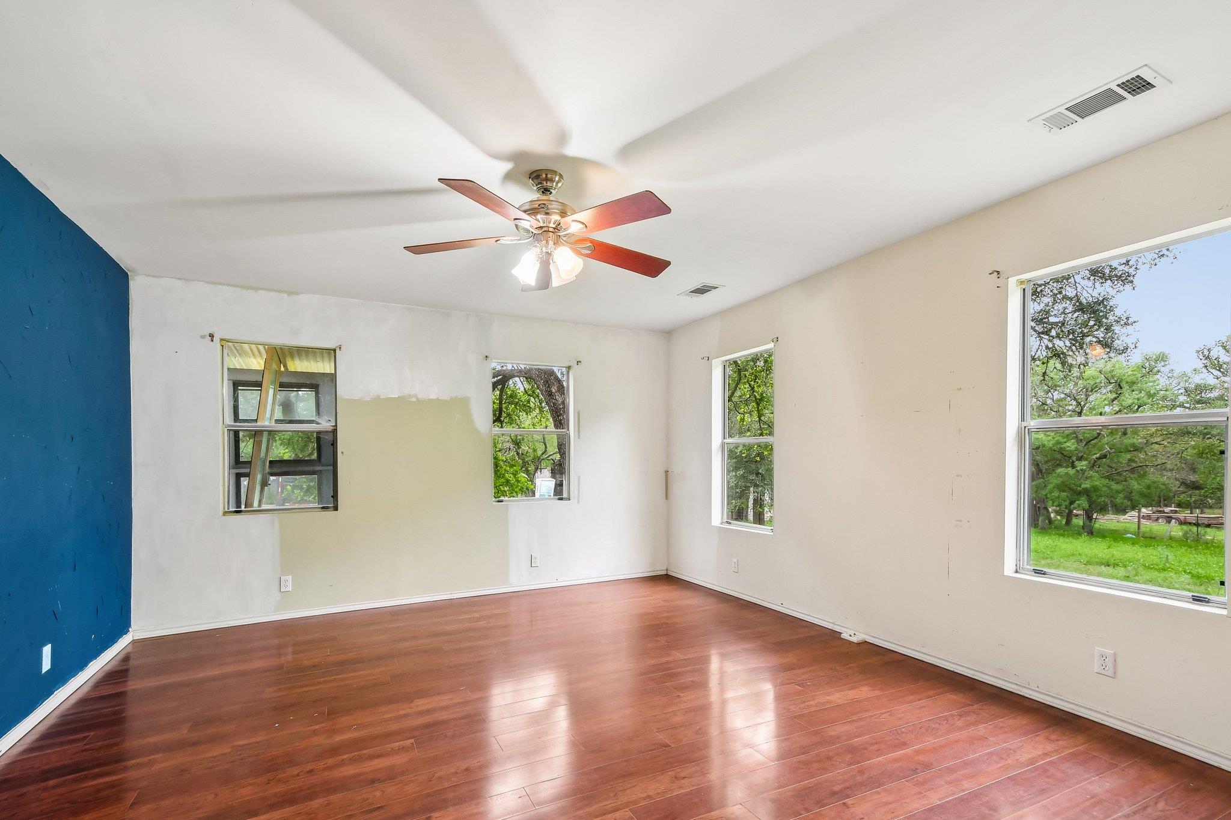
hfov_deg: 100.4
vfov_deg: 77.3
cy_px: 410
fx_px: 513
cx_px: 616
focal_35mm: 15
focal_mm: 10
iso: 400
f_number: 8
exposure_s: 1/15
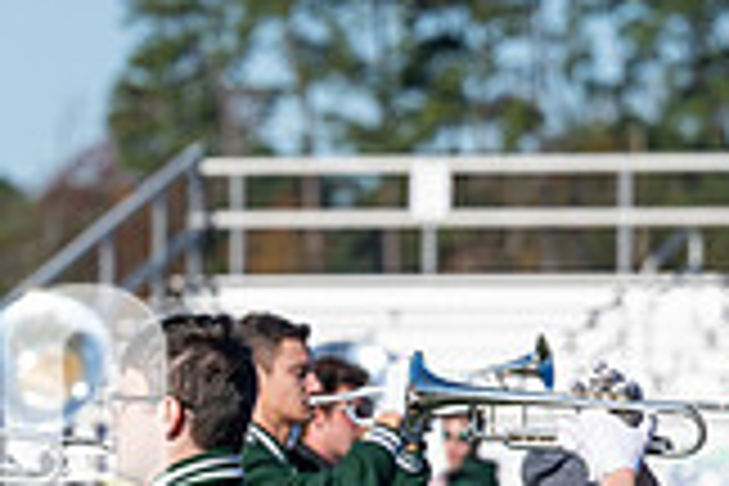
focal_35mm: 500
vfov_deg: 2.7
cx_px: -171
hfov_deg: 4.1
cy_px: 497
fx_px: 10124
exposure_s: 1/2000
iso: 160
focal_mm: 140
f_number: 4
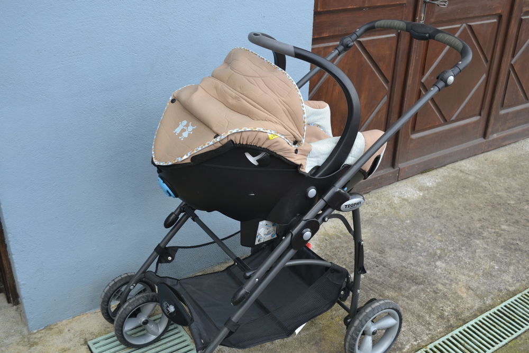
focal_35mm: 39
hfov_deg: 49.5
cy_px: 176
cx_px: 264
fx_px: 573
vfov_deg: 34.2
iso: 220
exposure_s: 1/125
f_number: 5.6
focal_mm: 26
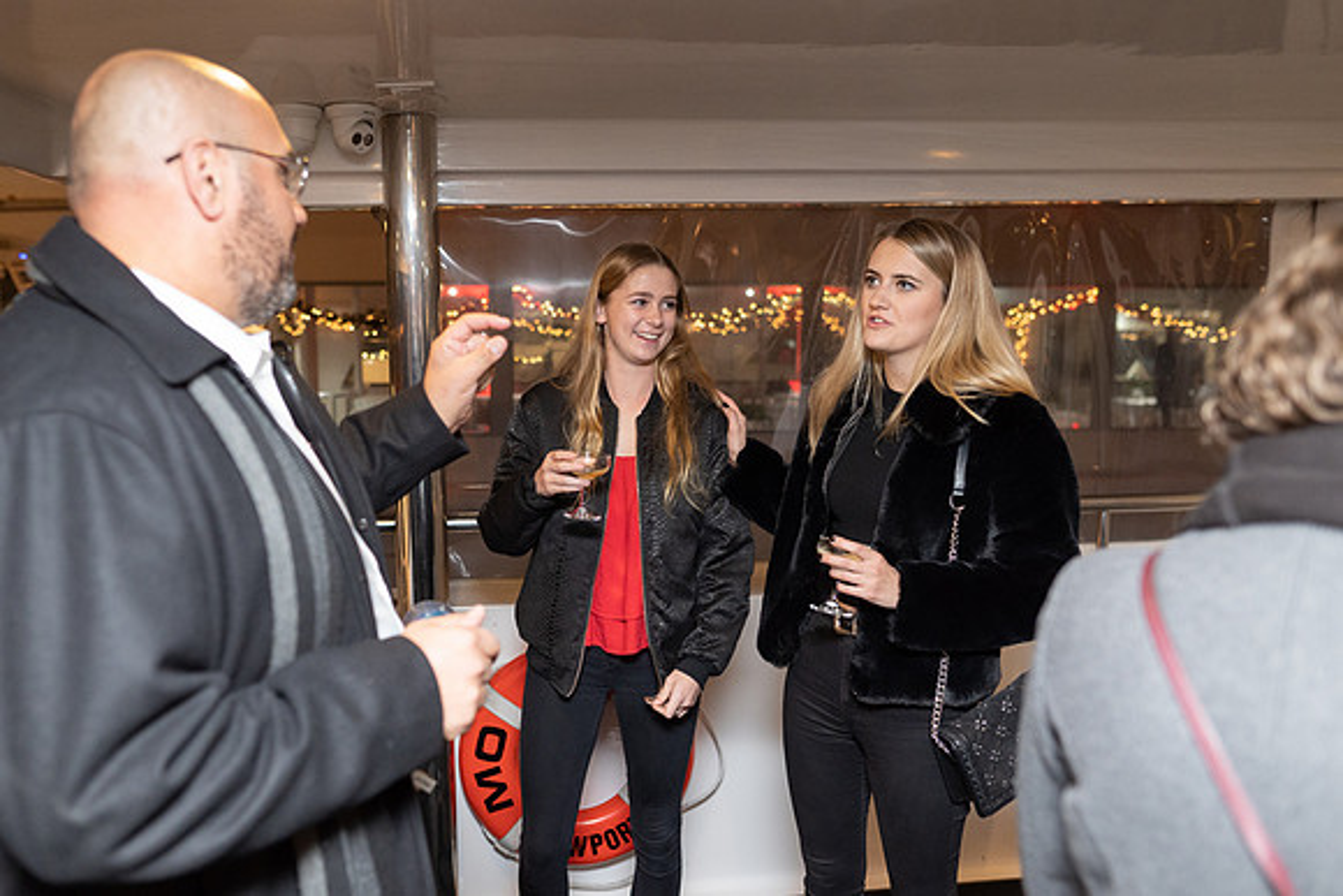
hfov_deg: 63.6
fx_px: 1078
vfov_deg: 45.1
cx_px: 593
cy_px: 494
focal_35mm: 29
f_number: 2
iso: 1600
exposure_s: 1/250
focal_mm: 24
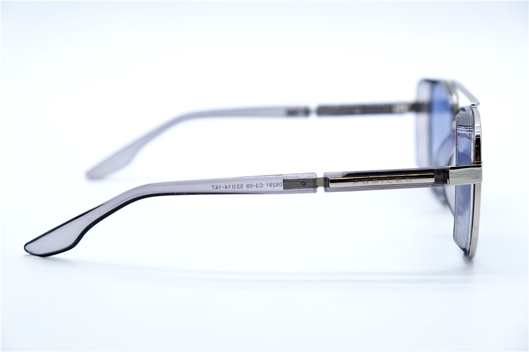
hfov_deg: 25.7
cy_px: 176
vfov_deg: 17.3
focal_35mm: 79
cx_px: 264
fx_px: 1160
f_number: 5.6
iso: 160
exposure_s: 1/150
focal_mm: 52.7
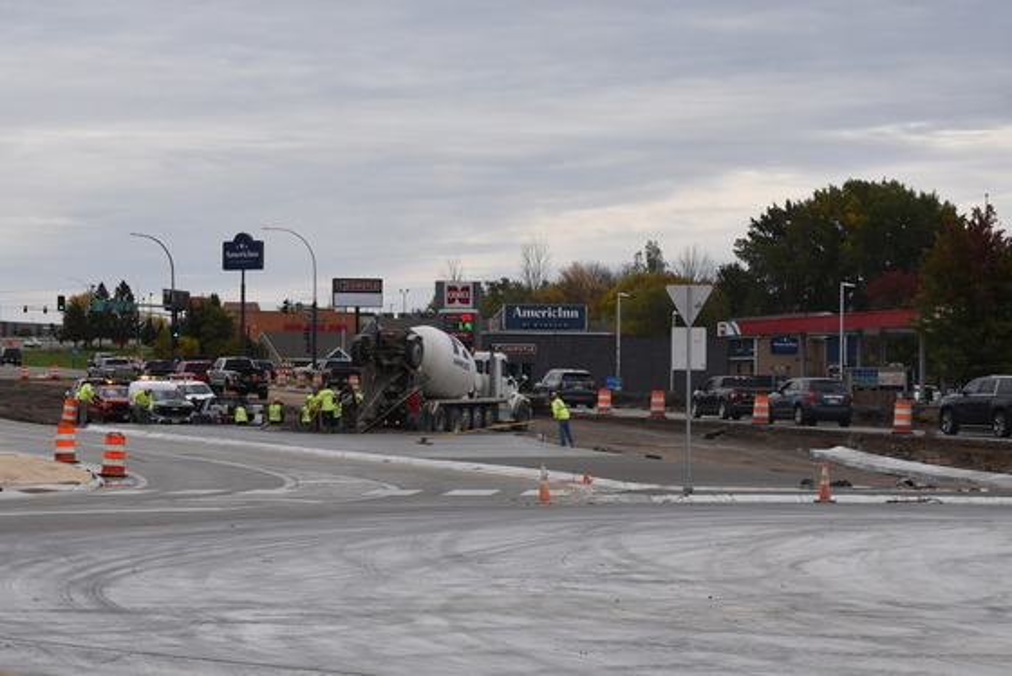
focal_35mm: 55
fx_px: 1547
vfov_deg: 24.6
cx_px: 506
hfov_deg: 36.2
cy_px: 338
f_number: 10
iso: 200
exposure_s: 1/400
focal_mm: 55
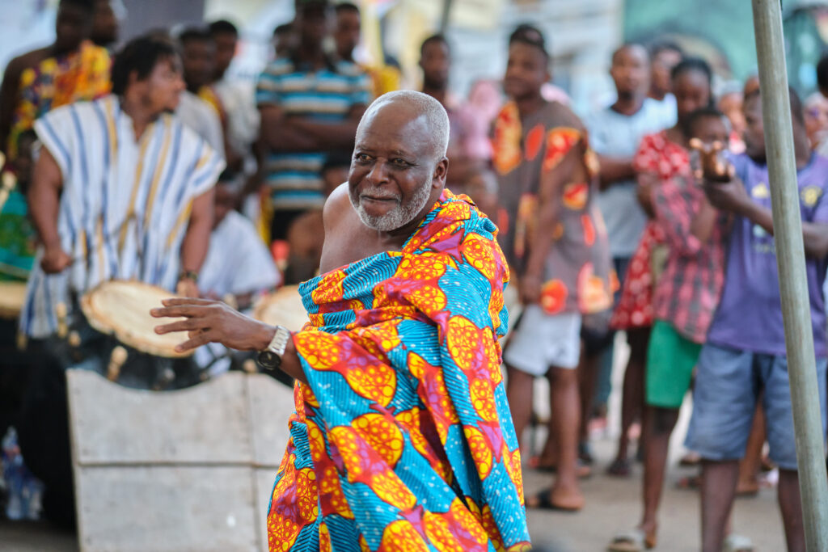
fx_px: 3105
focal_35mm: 135
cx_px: 414
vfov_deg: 10.2
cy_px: 276
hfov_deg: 15.2
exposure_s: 1/400
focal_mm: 90
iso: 500
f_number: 2
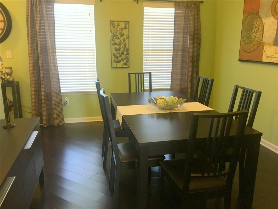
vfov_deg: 48.2
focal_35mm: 29
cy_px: 104
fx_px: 233
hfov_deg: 61.7
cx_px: 139
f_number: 2.2
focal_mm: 4.15
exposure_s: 1/30
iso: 125
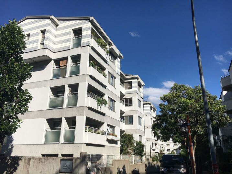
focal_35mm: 29
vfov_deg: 48.2
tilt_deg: +19.4
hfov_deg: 61.7
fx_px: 194
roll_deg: -0.6
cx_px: 116
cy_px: 87
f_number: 2.2
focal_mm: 4.15
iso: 25
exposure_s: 1/2747
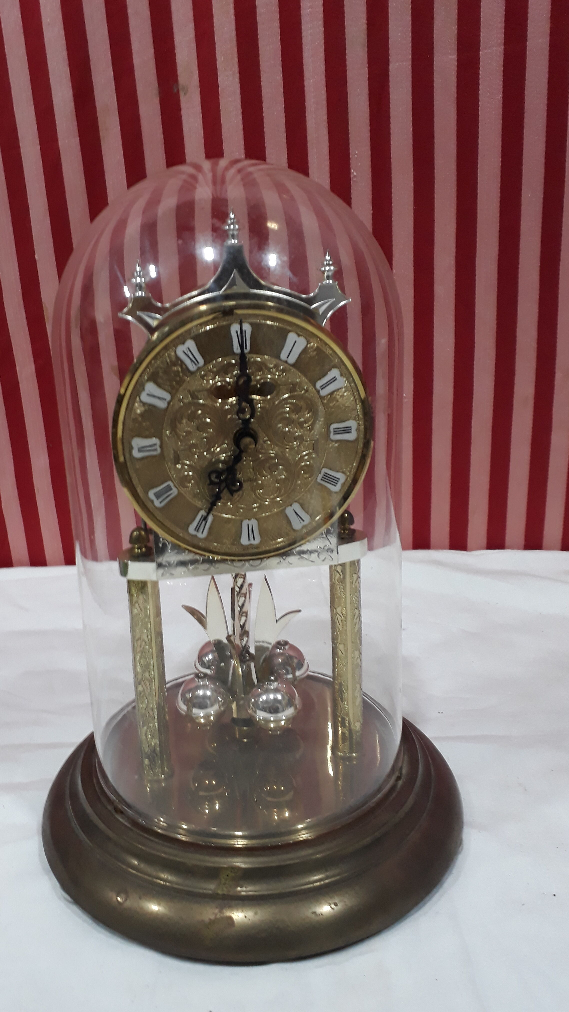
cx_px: 235
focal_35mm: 30
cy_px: 500
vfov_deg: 64.3
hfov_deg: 38.8
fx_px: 805
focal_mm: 3.6
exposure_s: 1/33
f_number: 1.9
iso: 125
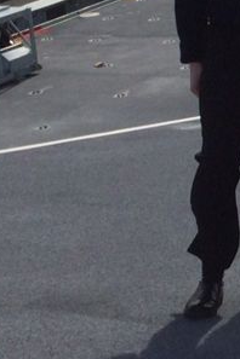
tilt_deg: -14.3
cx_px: 691
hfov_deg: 8.5
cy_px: -50
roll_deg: +2.1
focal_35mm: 138
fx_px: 1380
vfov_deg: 14.5
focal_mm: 4.15
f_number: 2.2
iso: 32
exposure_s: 1/4566
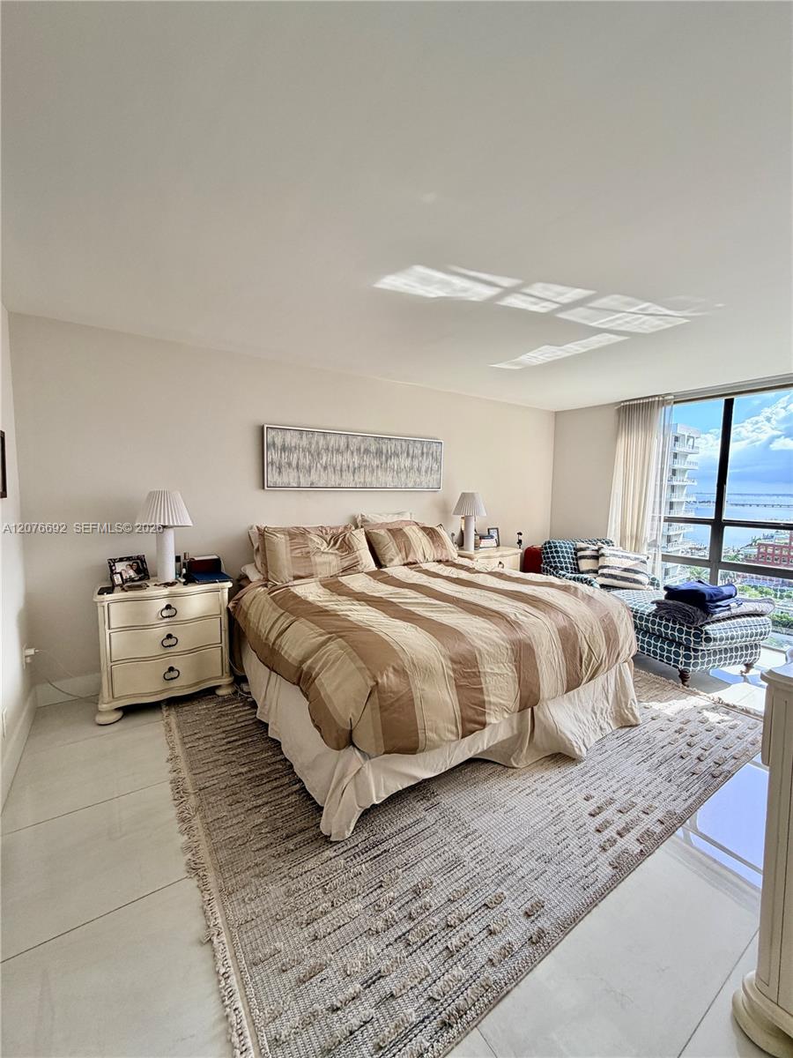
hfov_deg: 85.7
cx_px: 396
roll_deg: -0.4
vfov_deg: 102.1
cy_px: 529
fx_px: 428
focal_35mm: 14
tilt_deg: -5.2
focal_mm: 2.22
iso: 64
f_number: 2.2
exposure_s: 1/121
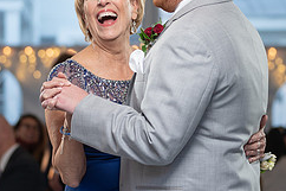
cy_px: 65
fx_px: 1548
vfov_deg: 7.0
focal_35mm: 195
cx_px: 133
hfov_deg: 10.6
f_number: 2.8
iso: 500
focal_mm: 75
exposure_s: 1/250
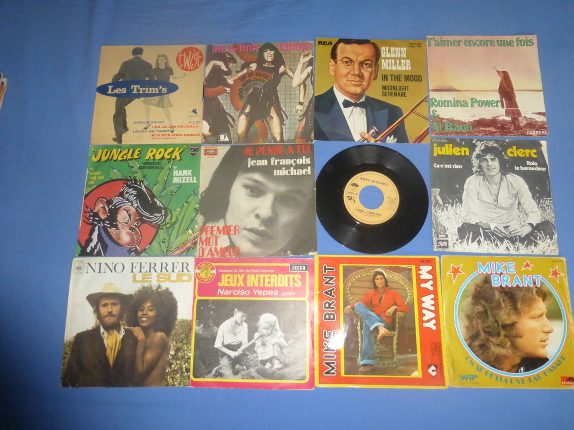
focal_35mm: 25
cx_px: 287
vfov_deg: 54.9
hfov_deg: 69.4
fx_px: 415
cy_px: 215
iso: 500
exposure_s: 1/60
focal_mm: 4.3
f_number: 3.3
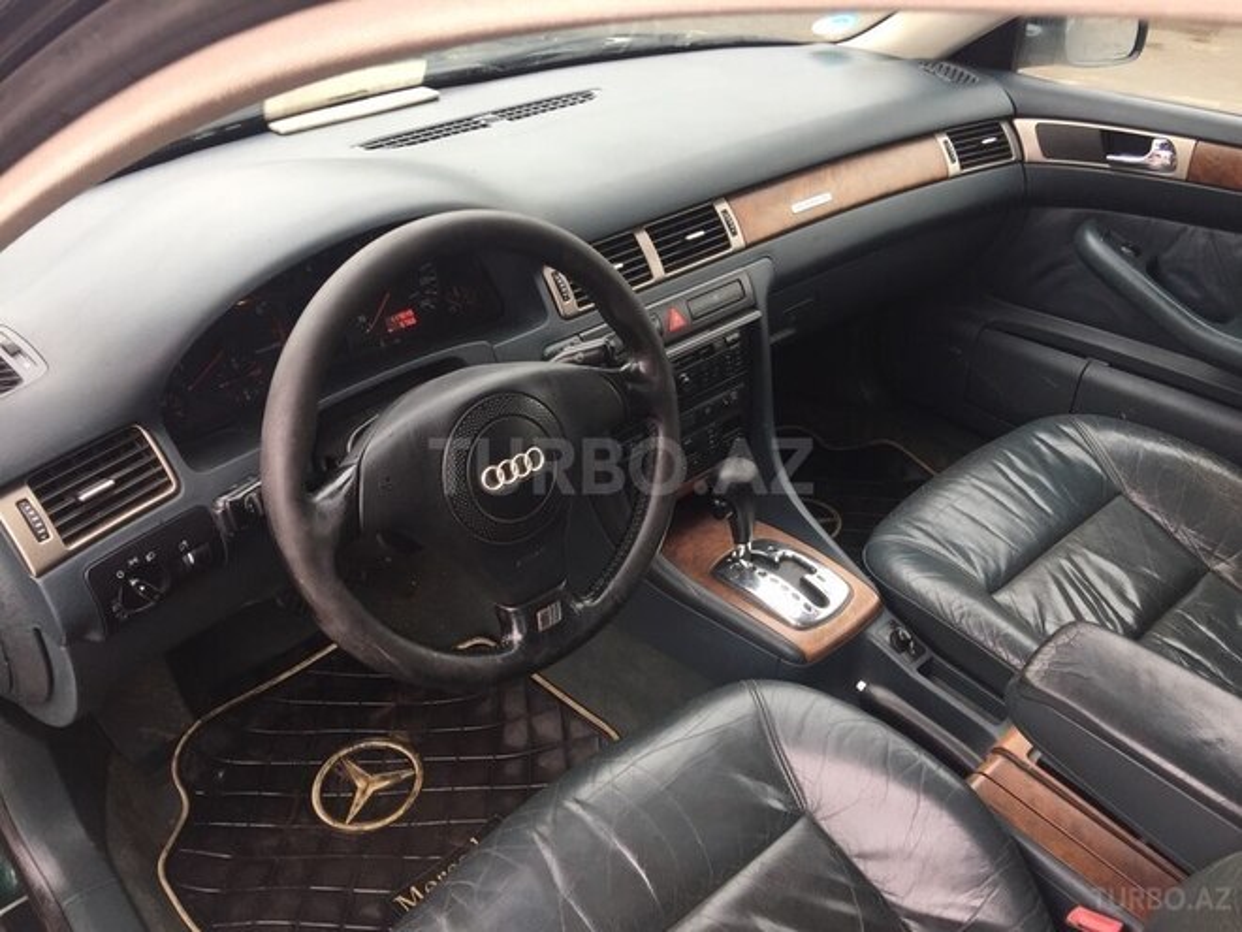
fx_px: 1041
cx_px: 621
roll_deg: -0.1
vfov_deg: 48.2
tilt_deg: -31.9
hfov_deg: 61.7
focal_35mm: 29
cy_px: 466
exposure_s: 1/50
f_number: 2.2
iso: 40
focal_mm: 4.15
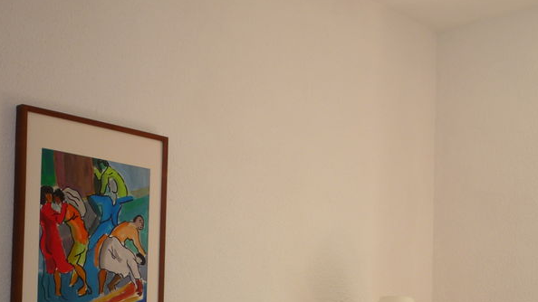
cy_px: 320
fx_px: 941
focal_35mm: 66
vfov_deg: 17.7
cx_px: 448
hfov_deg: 30.9
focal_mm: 6.3
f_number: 3.8
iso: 100
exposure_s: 1/30
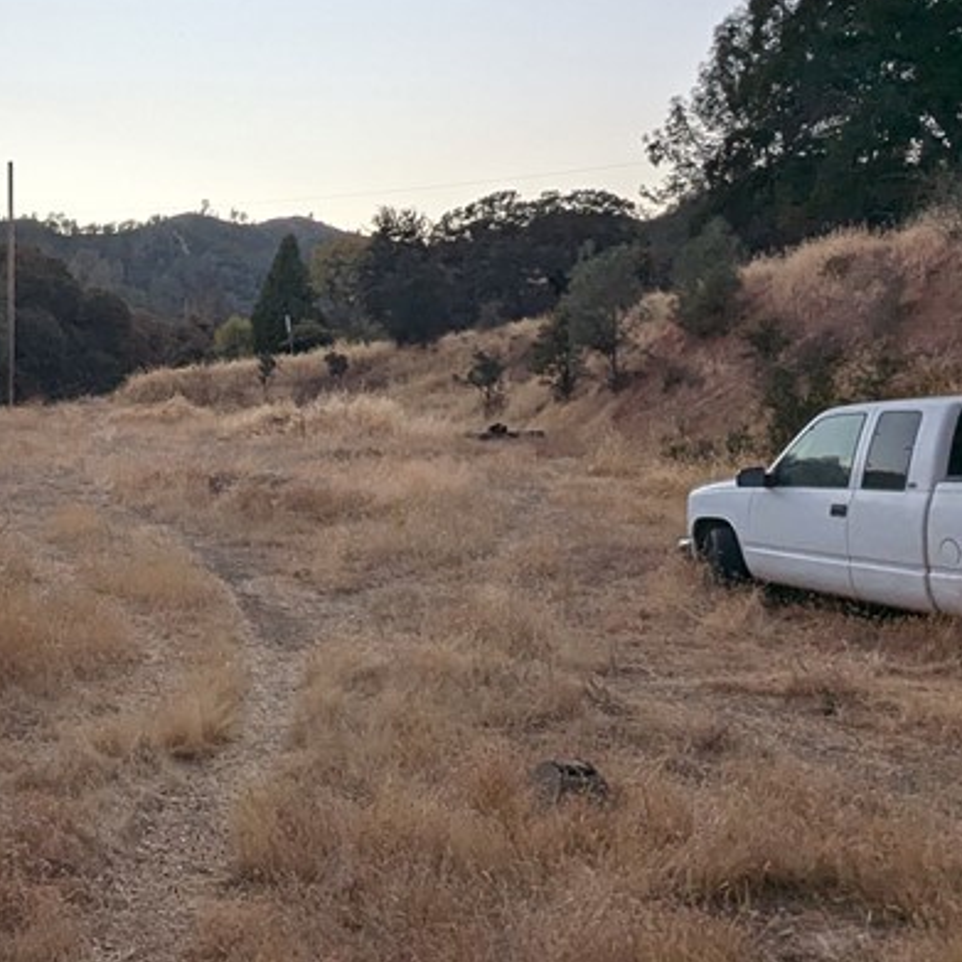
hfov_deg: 42.0
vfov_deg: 44.8
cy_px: 416
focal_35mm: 37
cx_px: 135
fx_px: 1163
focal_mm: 2.22
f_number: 2.2
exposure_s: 1/96.3
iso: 59
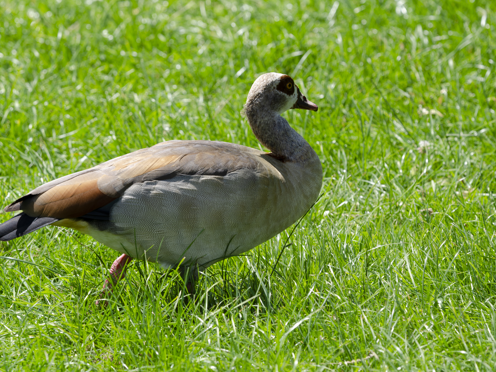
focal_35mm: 522
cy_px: 186
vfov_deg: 2.8
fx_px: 7480
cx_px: 224
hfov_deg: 3.8
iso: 100
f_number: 8
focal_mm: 320
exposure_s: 1/160
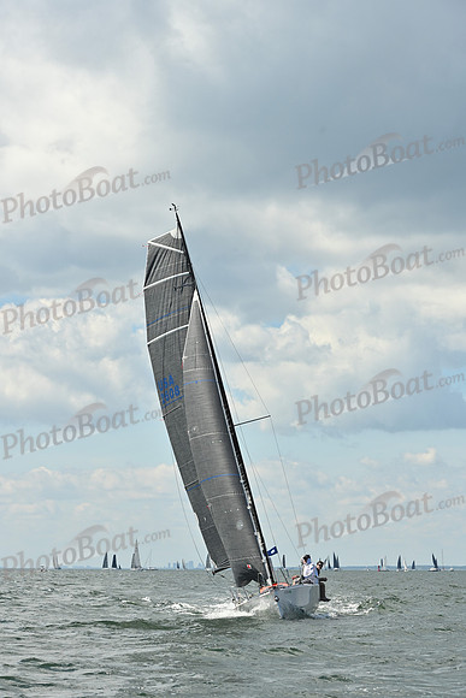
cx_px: 233
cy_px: 349
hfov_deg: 13.7
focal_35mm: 100
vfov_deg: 20.4
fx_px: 1940
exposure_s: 1/1250
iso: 250
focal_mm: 100
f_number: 9
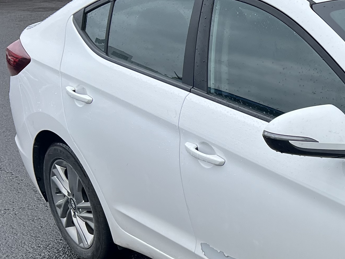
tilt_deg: -19.2
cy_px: 228
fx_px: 797
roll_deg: +0.7
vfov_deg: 18.2
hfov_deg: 21.2
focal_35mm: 80
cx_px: 495
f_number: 1.5
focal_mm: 5.7
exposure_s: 1/1972
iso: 50
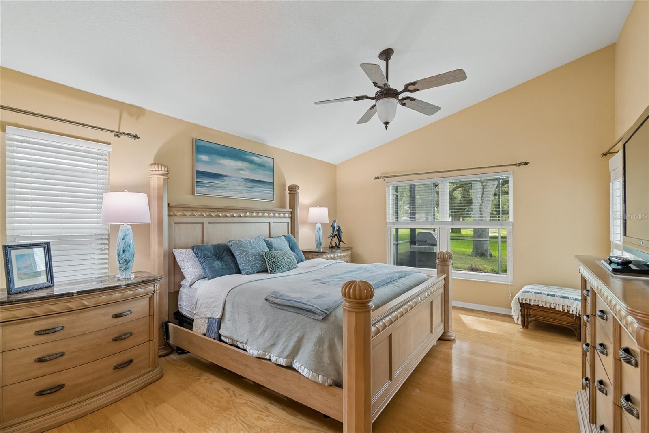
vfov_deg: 77.3
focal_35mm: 15
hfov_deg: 100.4
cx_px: 324
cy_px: 216
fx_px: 270
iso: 100
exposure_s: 1/5
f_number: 7.1
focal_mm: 10
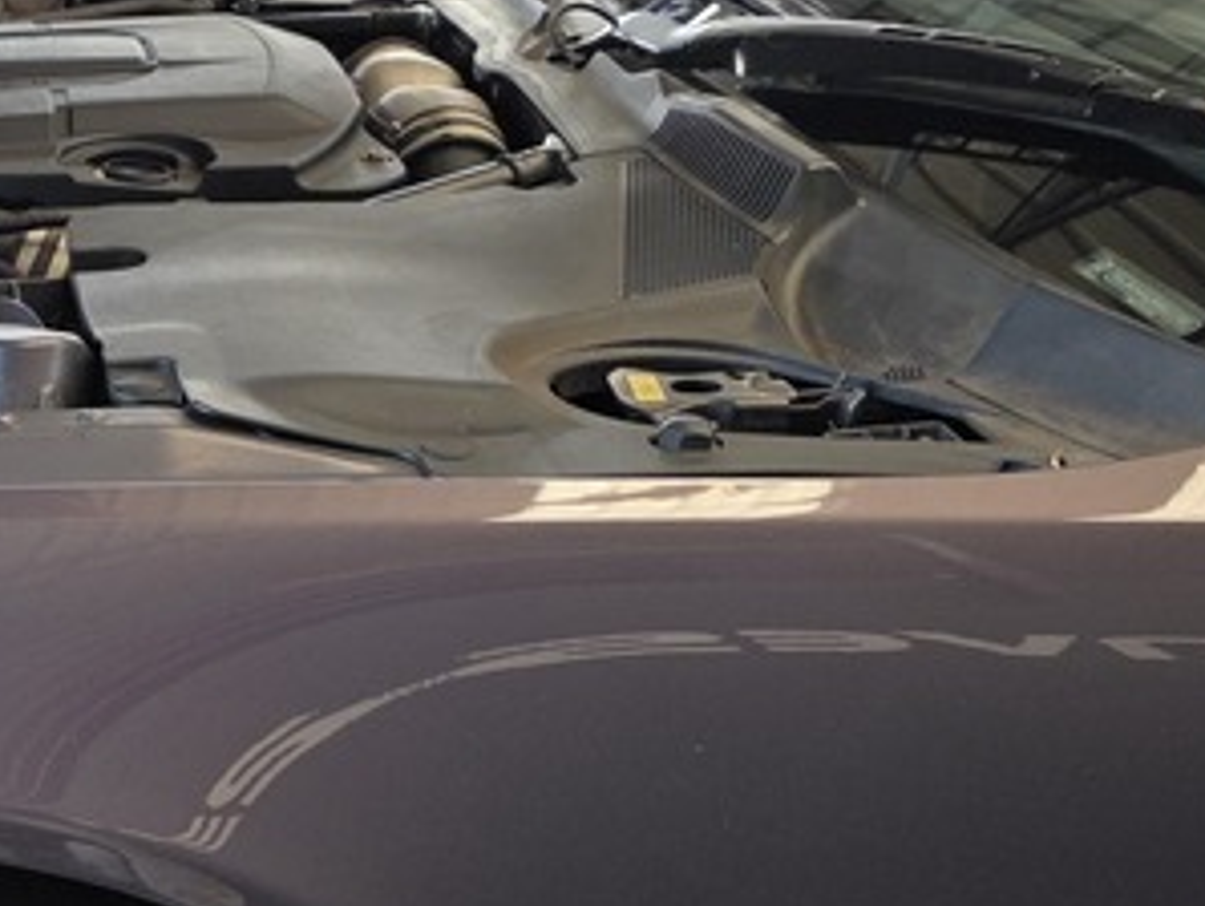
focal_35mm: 79
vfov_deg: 18.5
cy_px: 700
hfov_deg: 23.9
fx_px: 2752
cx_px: 93
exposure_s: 1/180
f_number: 1.7
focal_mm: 6.25
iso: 50
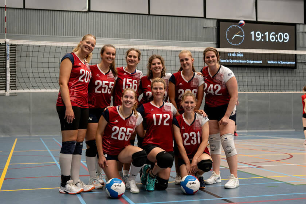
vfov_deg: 25.5
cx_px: 158
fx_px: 451
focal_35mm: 53
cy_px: 107
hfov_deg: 37.5
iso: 250
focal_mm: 50
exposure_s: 1/100
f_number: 4
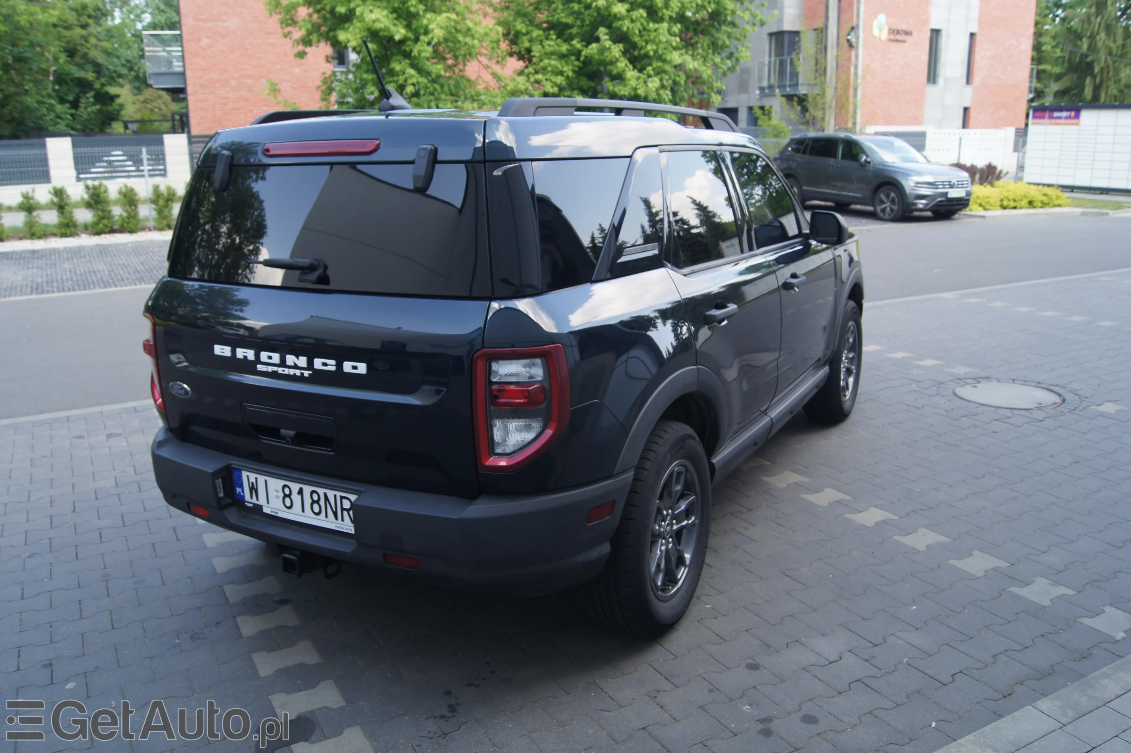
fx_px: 942
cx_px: 566
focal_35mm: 30
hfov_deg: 62.0
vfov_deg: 43.6
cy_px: 376
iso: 100
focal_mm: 20
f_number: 5.6
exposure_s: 1/80
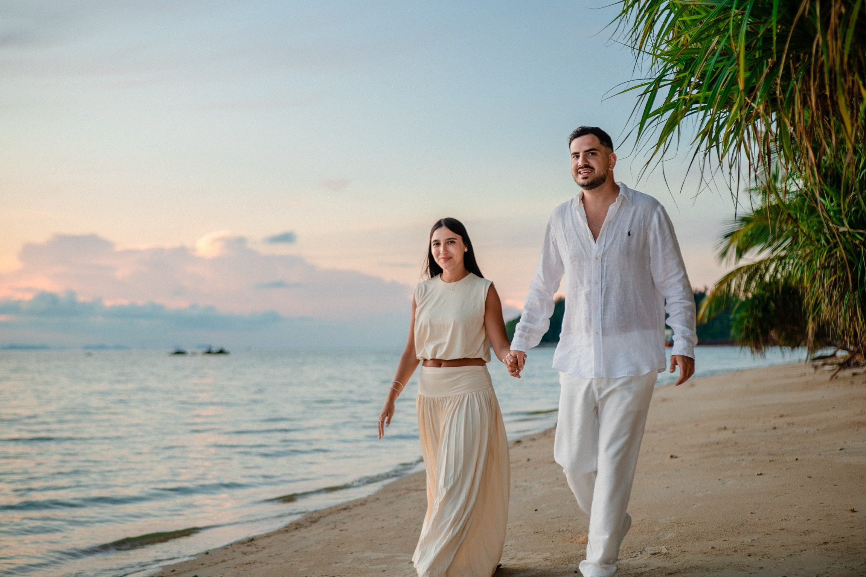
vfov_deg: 25.6
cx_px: 433
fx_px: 1272
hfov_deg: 37.6
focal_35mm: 53
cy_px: 288
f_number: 2.2
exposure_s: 1/400
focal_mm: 50
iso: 500
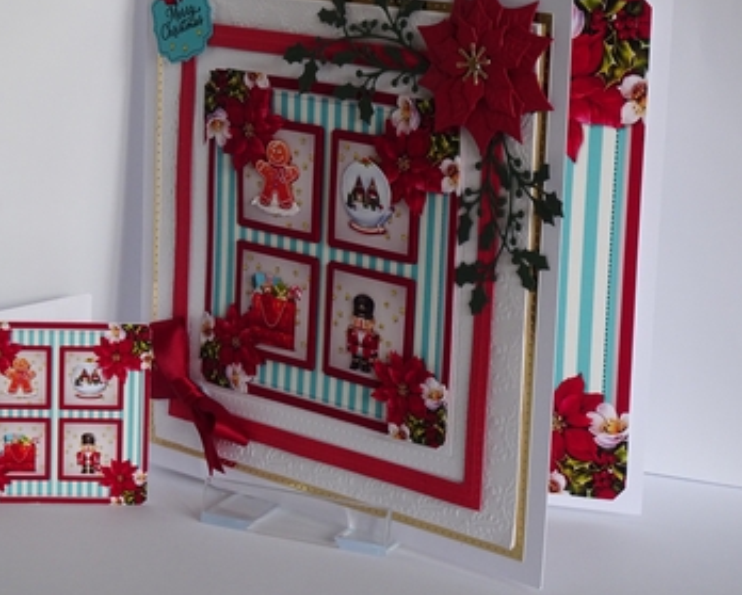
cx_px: 348
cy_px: 248
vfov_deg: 16.7
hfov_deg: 20.8
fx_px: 2022
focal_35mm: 92
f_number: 5
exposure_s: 1/80
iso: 250
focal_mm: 12.42
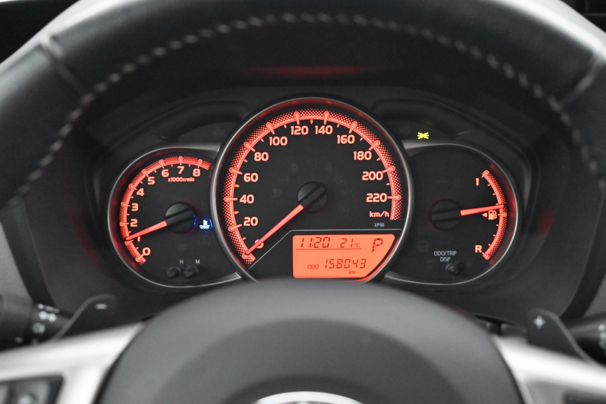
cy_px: 202
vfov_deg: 27.0
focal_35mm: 50
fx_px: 842
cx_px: 303
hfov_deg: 39.6
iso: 18000
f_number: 6.3
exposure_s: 1/60
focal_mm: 50
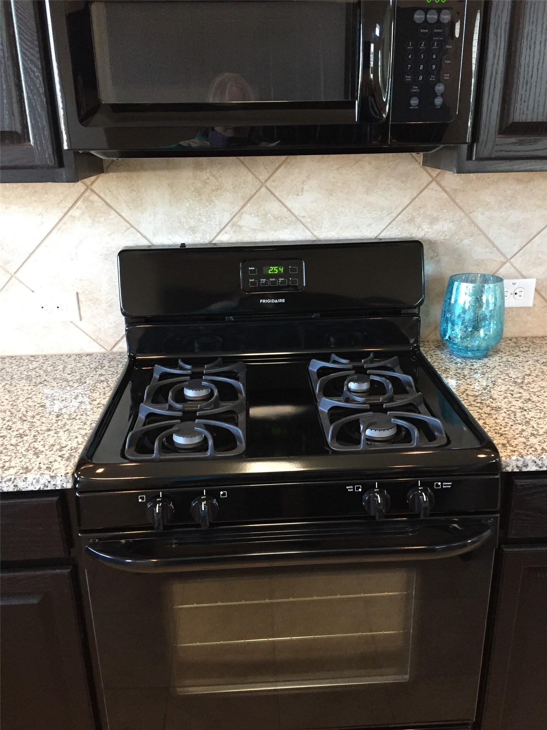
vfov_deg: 61.7
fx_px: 611
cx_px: 274
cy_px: 365
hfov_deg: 48.2
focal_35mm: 29
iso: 200
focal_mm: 4.15
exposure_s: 1/30
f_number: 2.2
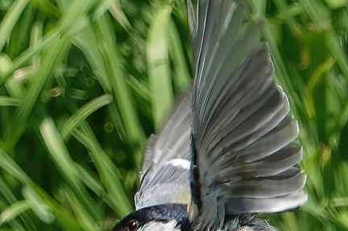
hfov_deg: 1.6
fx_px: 12141
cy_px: 164
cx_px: 98
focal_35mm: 1257
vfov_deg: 1.1
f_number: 4
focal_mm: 220
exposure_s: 1/800
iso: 125
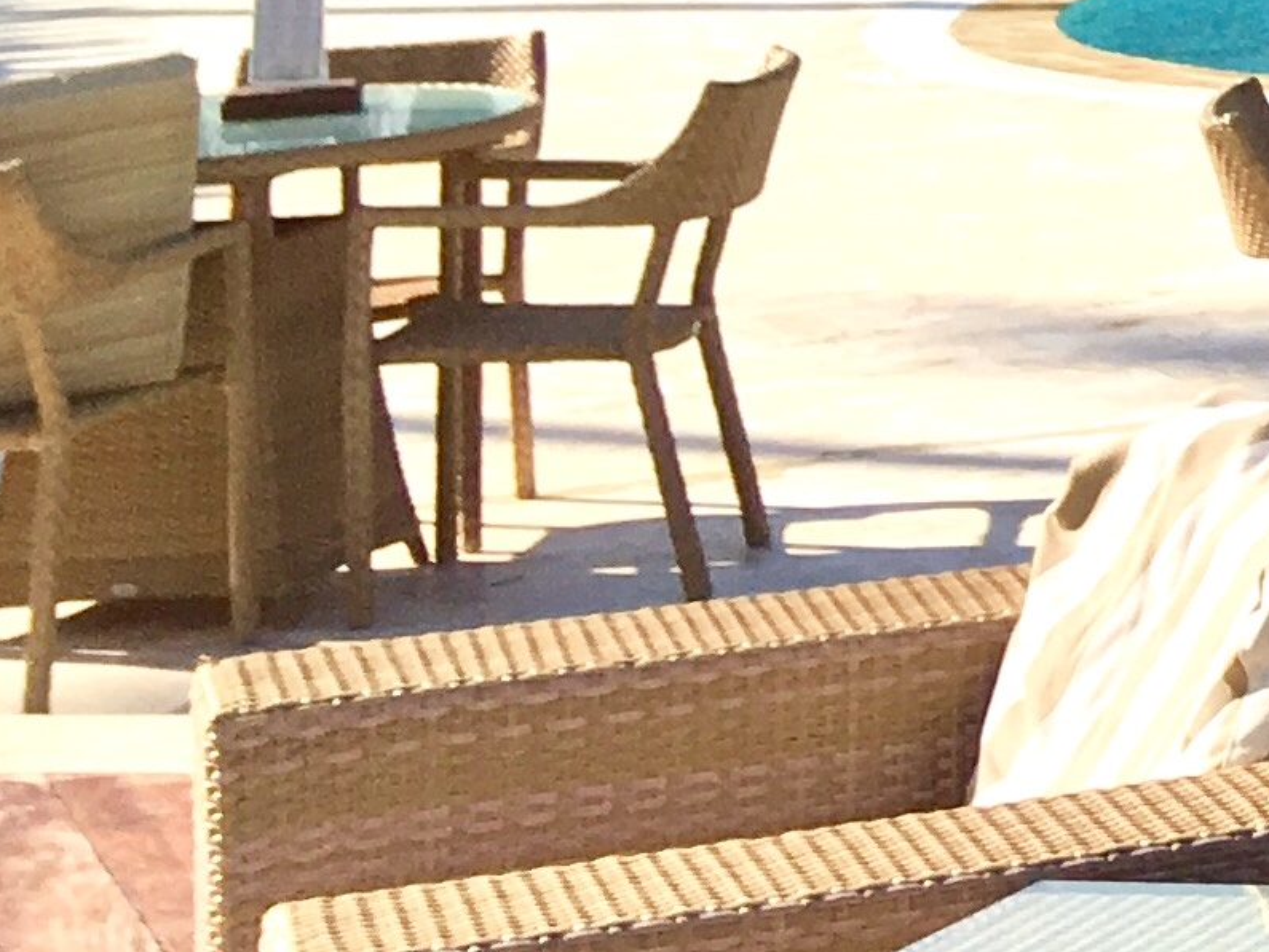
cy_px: -769
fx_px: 5391
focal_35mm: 147
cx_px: 2987
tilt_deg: +2.1
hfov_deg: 11.3
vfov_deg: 9.6
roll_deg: +2.1
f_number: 2.2
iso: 25
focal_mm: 4.15
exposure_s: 1/1570
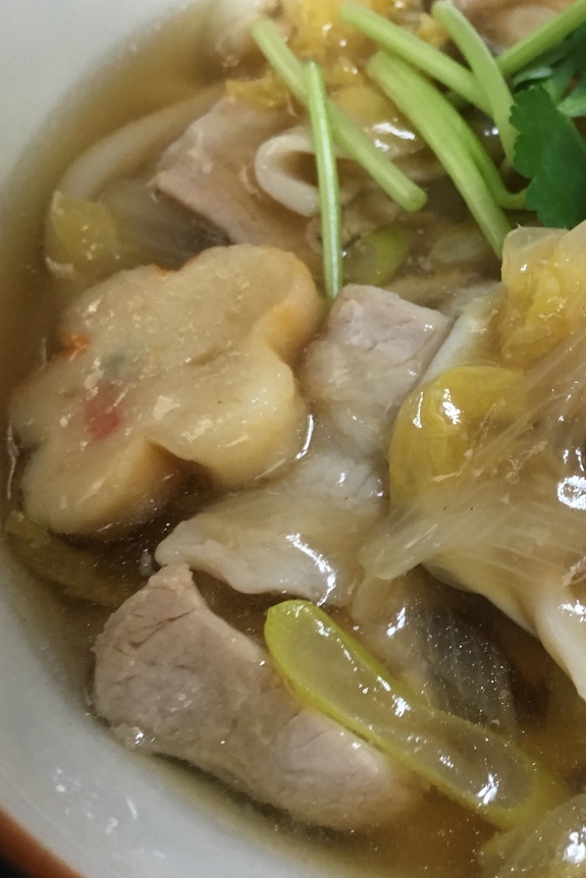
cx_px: 576
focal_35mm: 42
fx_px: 1025
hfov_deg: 29.9
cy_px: 422
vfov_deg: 46.4
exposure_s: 1/33
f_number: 2.2
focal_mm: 4.15
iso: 160
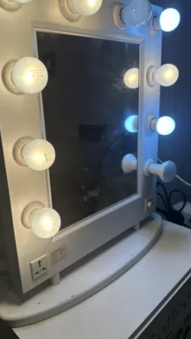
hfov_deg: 42.8
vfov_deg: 69.8
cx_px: 79
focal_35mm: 27
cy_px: 165
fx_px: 243
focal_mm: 6.86
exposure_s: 1/1272
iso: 80
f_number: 1.78
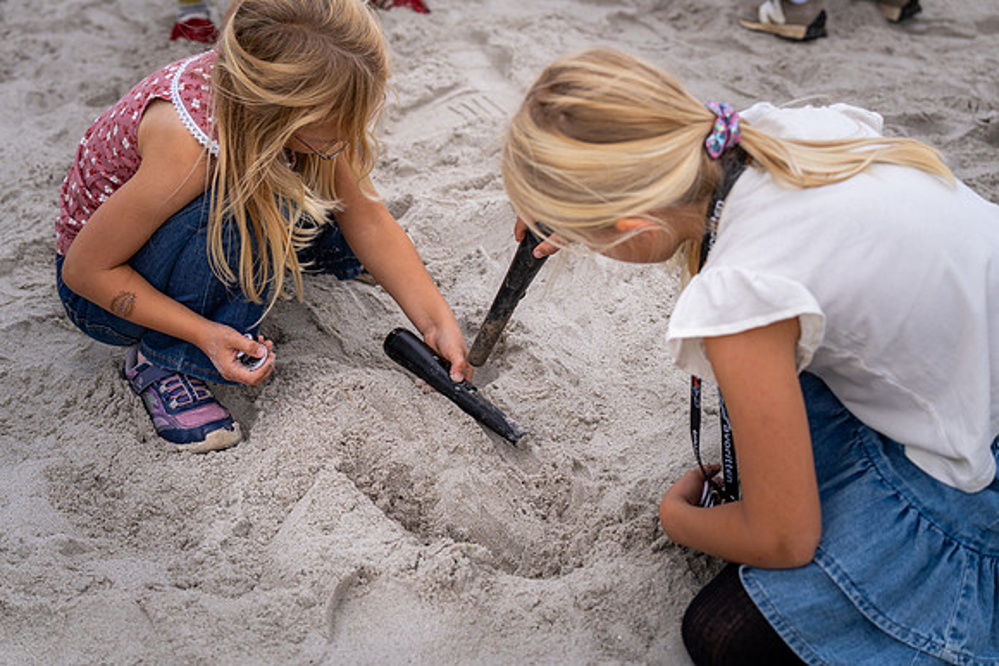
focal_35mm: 70
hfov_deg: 28.8
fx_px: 1943
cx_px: 500
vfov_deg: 19.5
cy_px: 333
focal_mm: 70
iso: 80
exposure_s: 1/400
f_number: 4.5
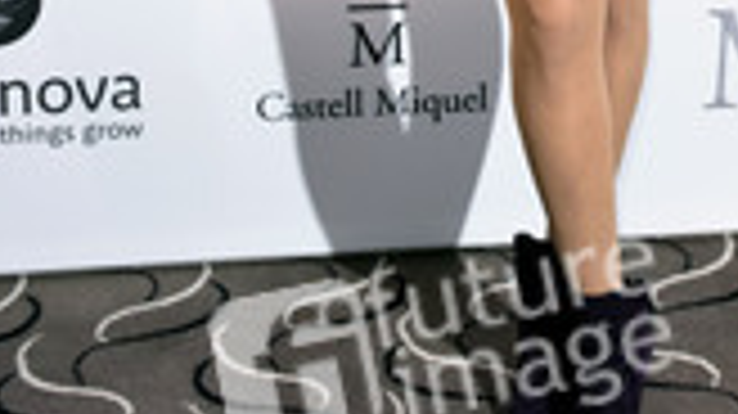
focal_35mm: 115
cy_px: -328
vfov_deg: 10.0
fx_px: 2249
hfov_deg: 18.5
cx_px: 572
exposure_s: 1/160
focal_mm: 30
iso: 640
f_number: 6.3
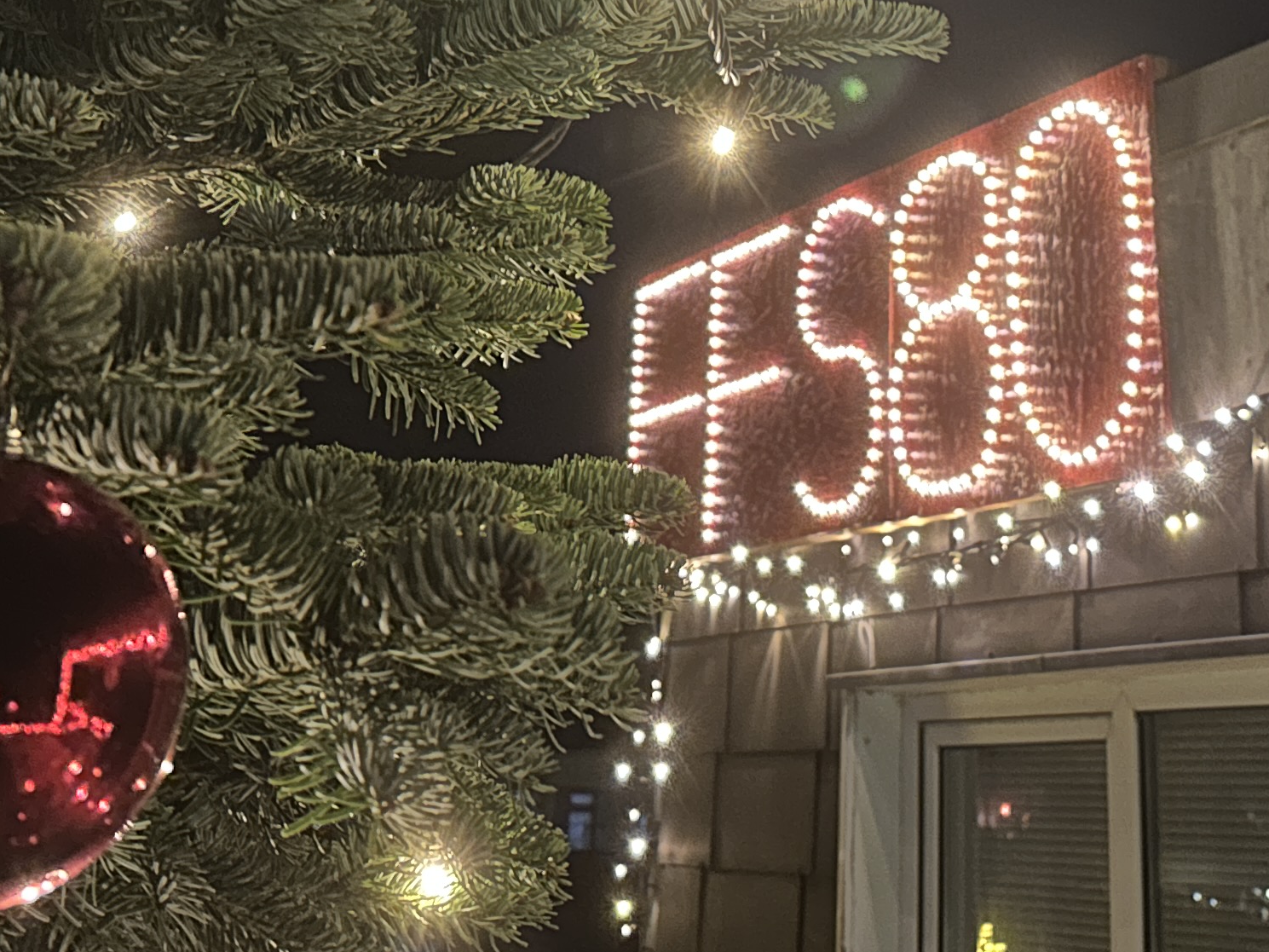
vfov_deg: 21.2
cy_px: -147
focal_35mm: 65
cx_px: 695
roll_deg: -3.4
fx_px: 2383
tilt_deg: +21.3
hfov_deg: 29.8
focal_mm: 6.86
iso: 1000
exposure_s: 1/10
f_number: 1.78
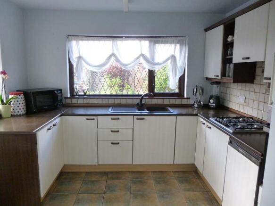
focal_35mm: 25
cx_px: 138
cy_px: 103
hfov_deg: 69.4
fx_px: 199
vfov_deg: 54.9
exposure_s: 1/40
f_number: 3.1
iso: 400
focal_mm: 4.5
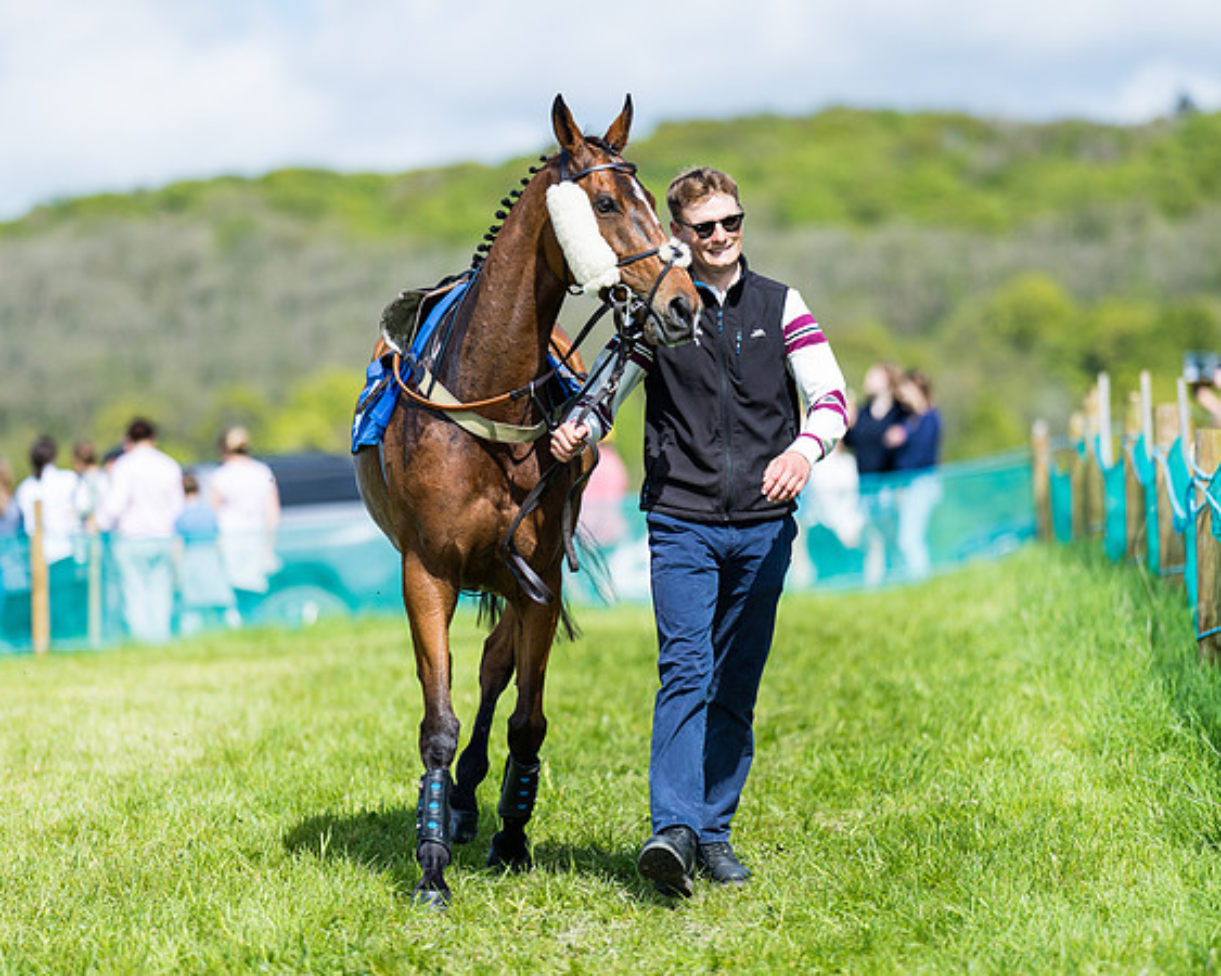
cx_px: 621
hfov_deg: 10.3
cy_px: 487
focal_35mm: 188
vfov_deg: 8.2
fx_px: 6785
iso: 50
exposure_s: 1/5000
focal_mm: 135
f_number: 1.8
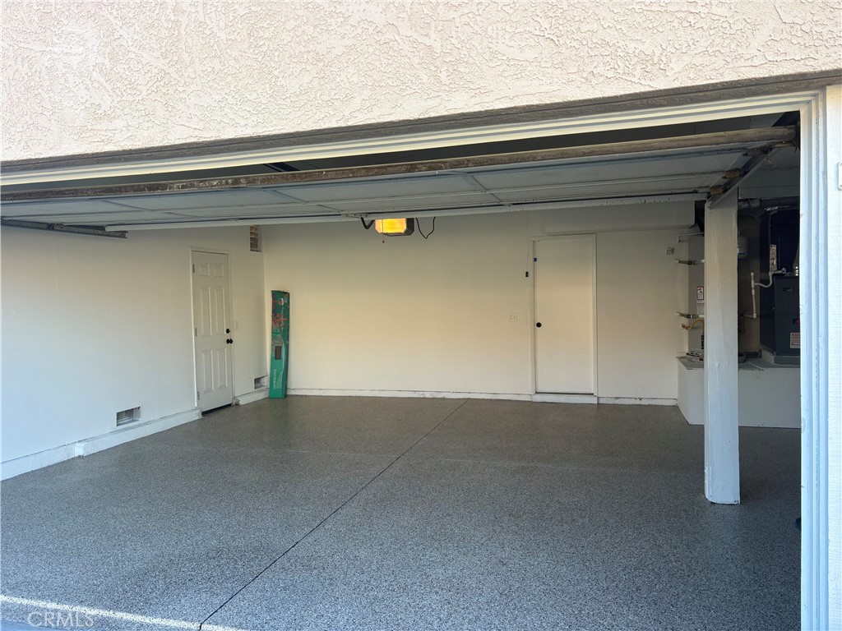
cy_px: 316
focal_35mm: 26
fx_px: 632
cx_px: 421
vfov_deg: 53.1
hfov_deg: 67.3
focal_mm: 5.96
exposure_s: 1/270
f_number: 1.6
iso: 40
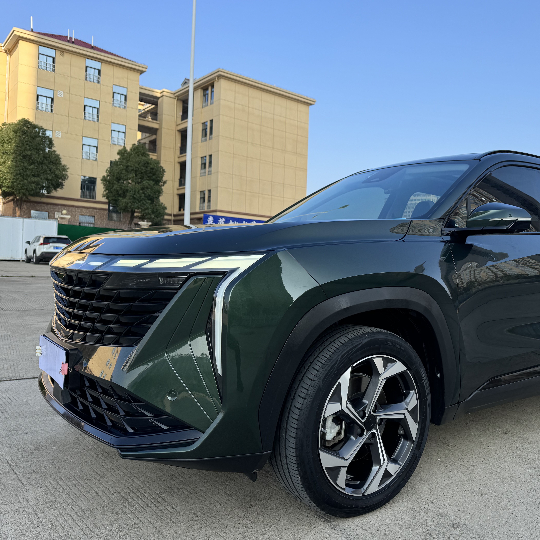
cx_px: 355
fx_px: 512
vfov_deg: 55.6
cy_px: 266
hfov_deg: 54.6
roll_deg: -2.1
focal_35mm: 29
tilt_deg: +0.6
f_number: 1.78
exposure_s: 1/2174
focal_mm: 6.76
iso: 80
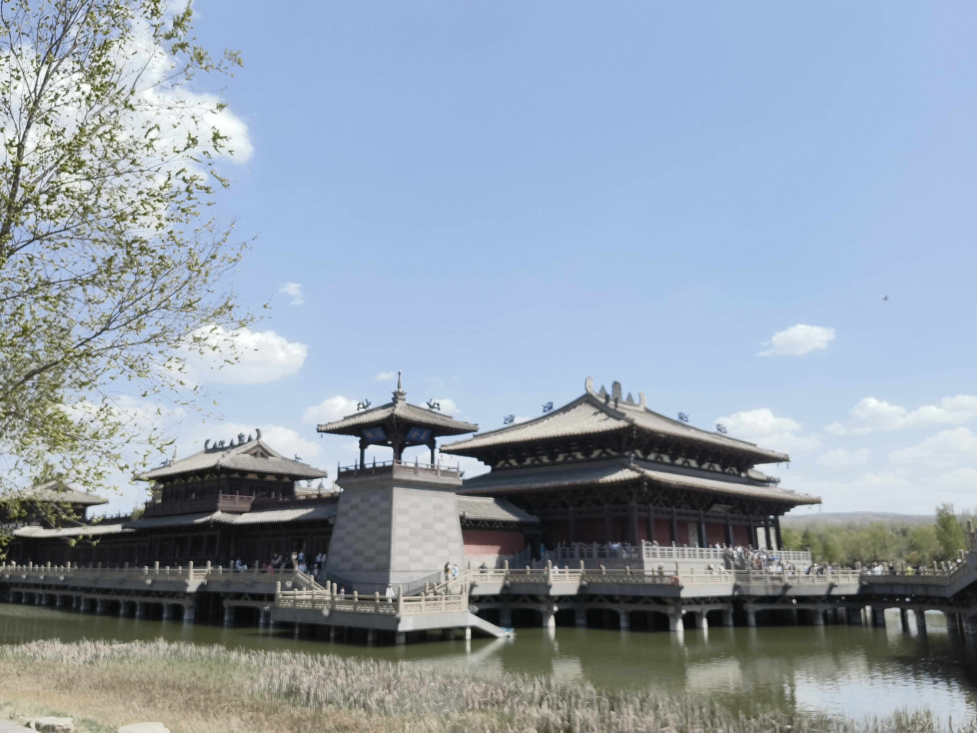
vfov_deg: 51.4
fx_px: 762
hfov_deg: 65.3
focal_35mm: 27
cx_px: 488
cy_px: 366
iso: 50
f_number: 1.88
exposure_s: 1/2267
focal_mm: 5.56
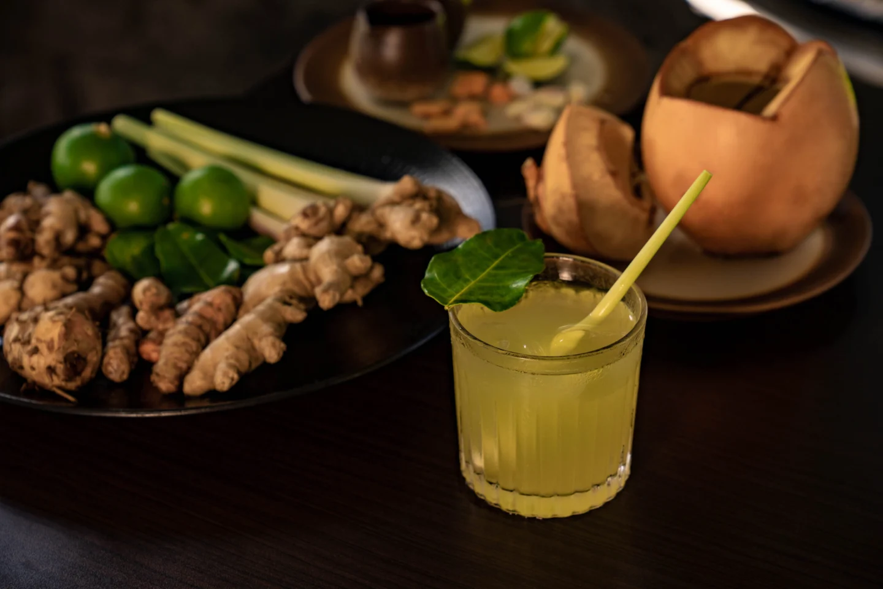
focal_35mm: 70
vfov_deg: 19.5
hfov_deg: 28.8
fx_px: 1717
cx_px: 442
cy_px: 294
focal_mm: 70
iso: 500
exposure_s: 1/400
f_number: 5
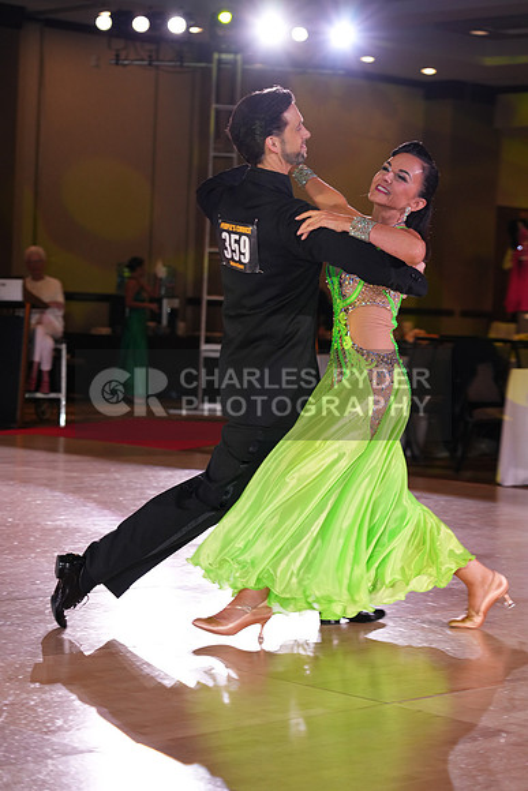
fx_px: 1935
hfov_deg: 15.5
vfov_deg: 23.1
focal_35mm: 88
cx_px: 264
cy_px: 396
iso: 1250
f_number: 4.5
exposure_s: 1/200
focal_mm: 88
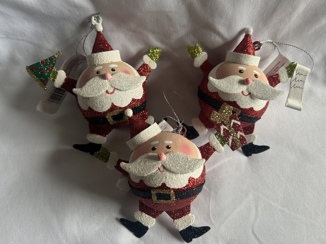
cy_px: 122
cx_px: 163
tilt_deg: -64.3
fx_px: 245
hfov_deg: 67.3
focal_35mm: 26
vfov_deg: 53.1
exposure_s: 1/60
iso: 160
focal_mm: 5.7
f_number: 1.5
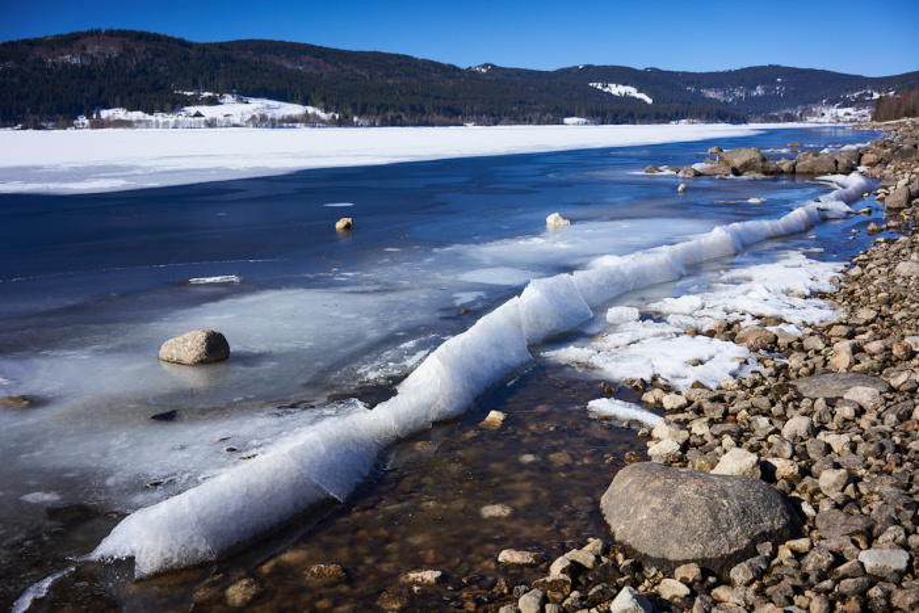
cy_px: 306
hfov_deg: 54.4
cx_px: 460
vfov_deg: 37.9
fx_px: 894
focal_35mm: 35
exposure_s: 1/60
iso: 100
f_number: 11
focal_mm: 35
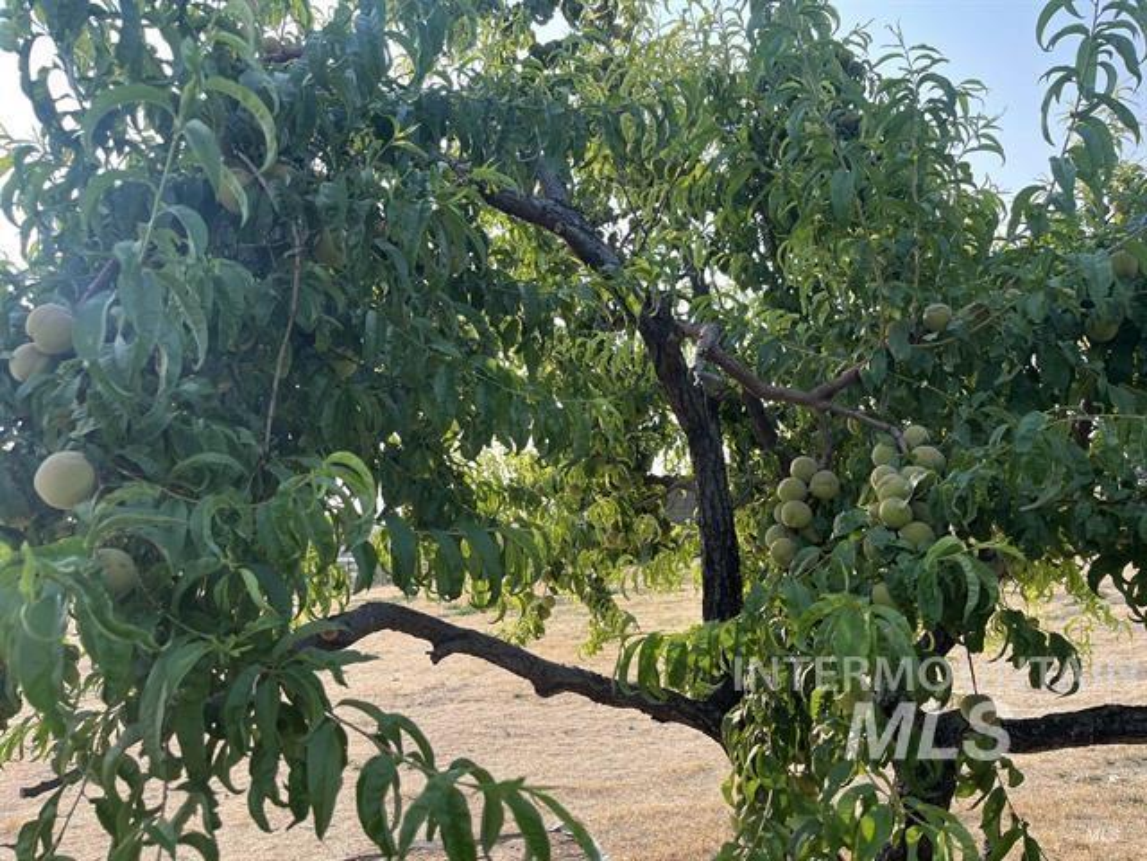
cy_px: 430
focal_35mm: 26
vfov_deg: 53.1
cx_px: 574
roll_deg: +3.5
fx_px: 862
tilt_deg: +6.2
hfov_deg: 67.3
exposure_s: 1/799
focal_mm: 5.1
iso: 50
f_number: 1.6
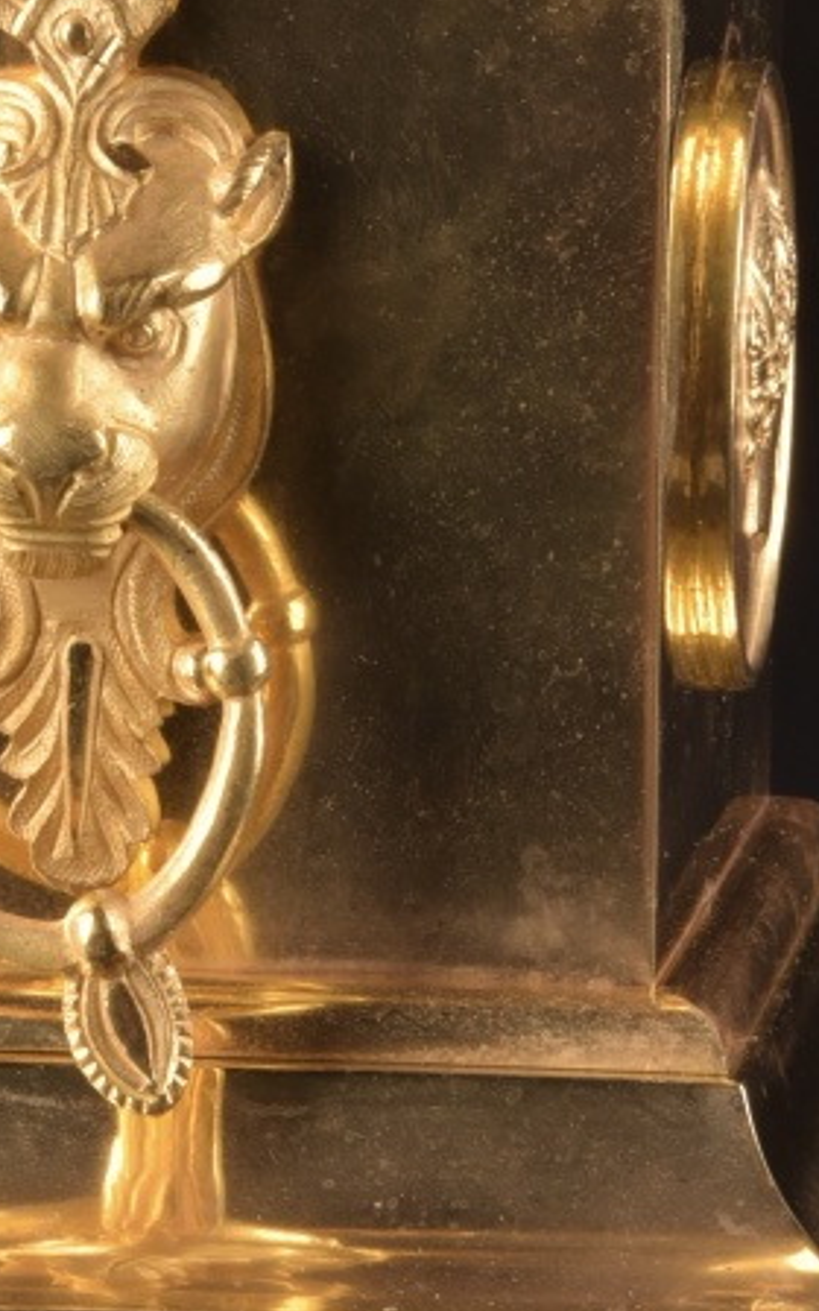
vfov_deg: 5.3
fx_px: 14142
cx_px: 329
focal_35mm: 396
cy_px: 843
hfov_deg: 3.3
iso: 400
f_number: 25
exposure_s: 1/125
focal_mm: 145
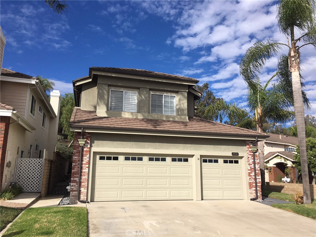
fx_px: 265
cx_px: 158
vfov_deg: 48.2
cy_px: 118
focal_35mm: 29
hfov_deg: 61.7
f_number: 2.2
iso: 25
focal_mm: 4.15
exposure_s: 1/2137
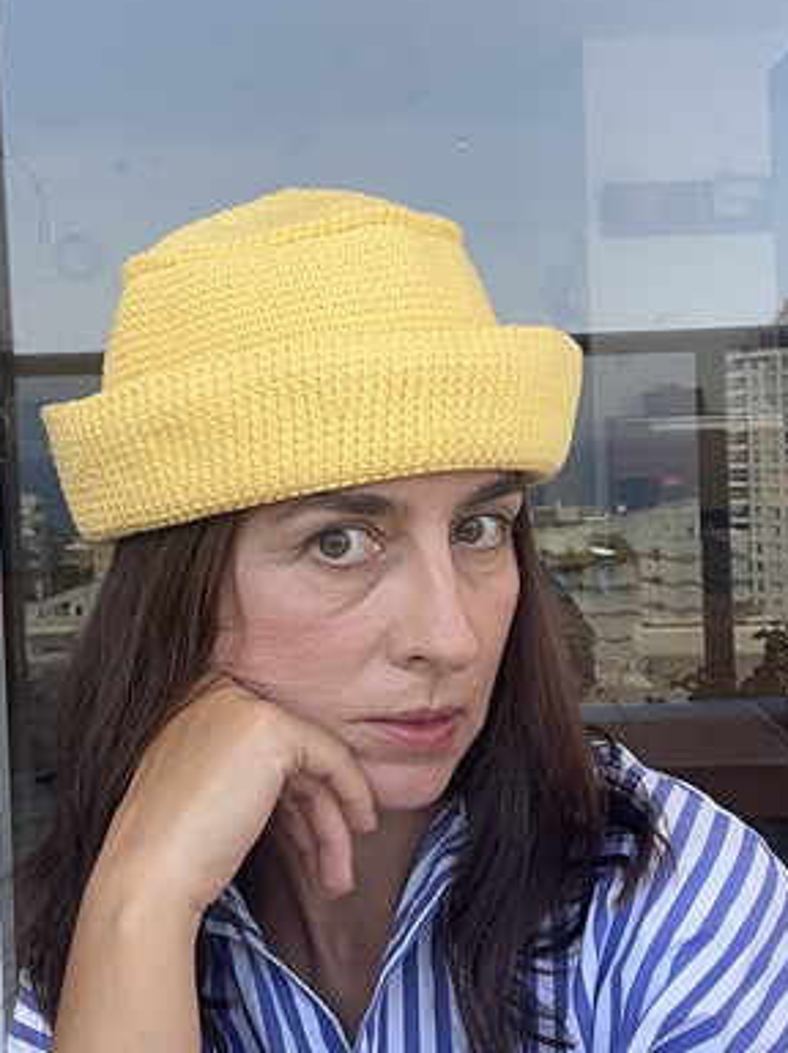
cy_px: 621
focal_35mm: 39
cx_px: 352
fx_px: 1186
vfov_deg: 47.7
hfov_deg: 36.7
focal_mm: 2.69
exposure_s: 1/132
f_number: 1.9
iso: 20
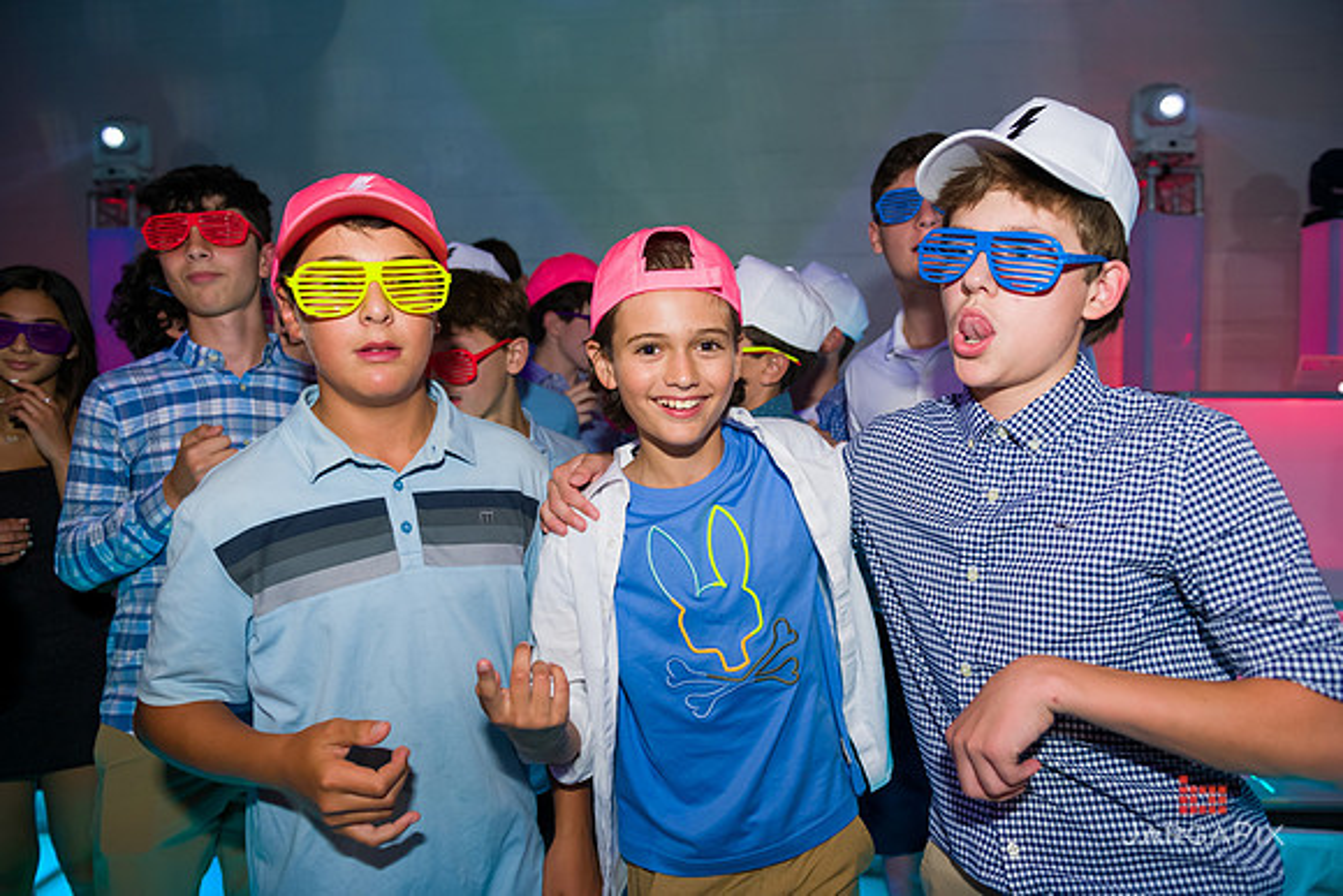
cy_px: 448
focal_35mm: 24
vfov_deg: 53.2
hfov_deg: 73.7
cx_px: 672
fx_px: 896
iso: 1600
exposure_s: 1/125
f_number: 3.2
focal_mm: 24
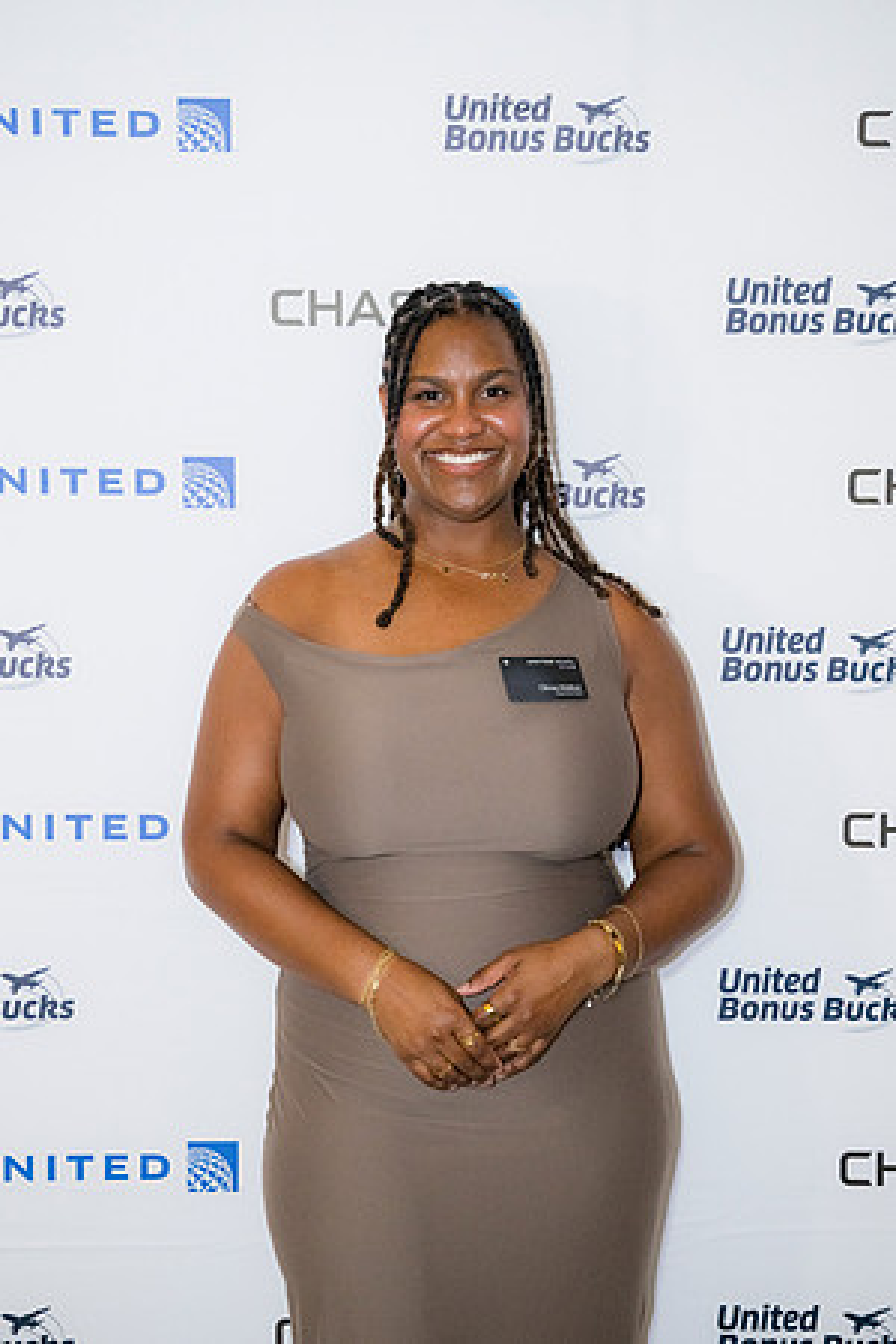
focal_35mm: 57
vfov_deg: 35.1
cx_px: 448
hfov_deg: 23.8
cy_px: 672
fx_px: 2128
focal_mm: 57
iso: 3200
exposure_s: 1/125
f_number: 4
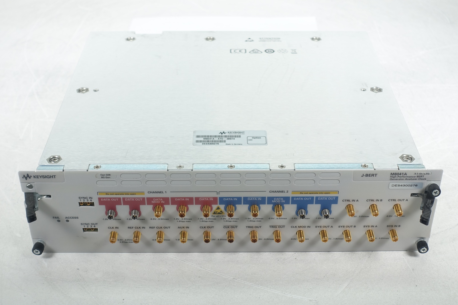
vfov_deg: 24.2
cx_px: 229
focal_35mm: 56
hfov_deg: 35.6
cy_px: 152
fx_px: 712
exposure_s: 1/125
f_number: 4
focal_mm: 20.43
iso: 125
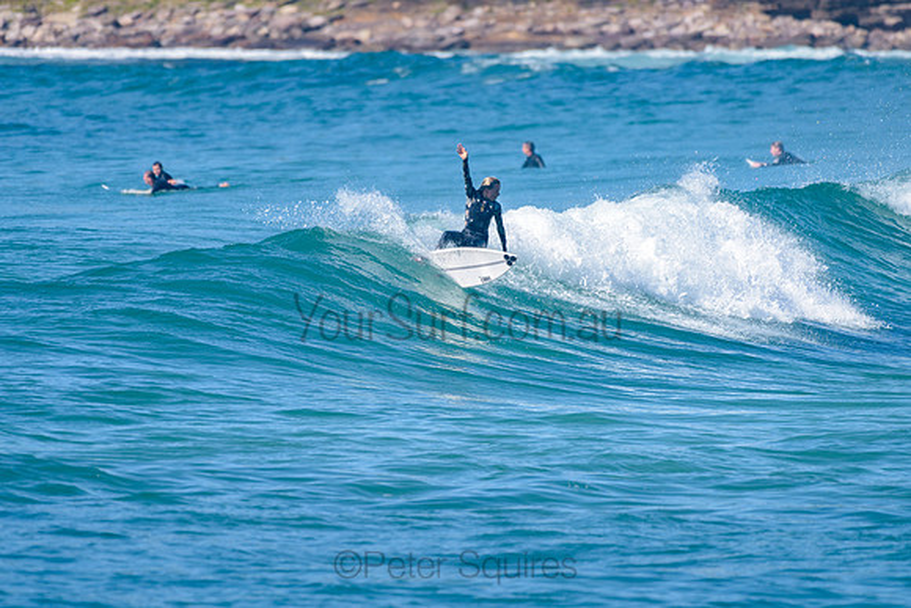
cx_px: 403
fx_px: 15510
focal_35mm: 613
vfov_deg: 2.2
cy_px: 254
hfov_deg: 3.4
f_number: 5.6
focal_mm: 500
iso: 180
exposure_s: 1/2000
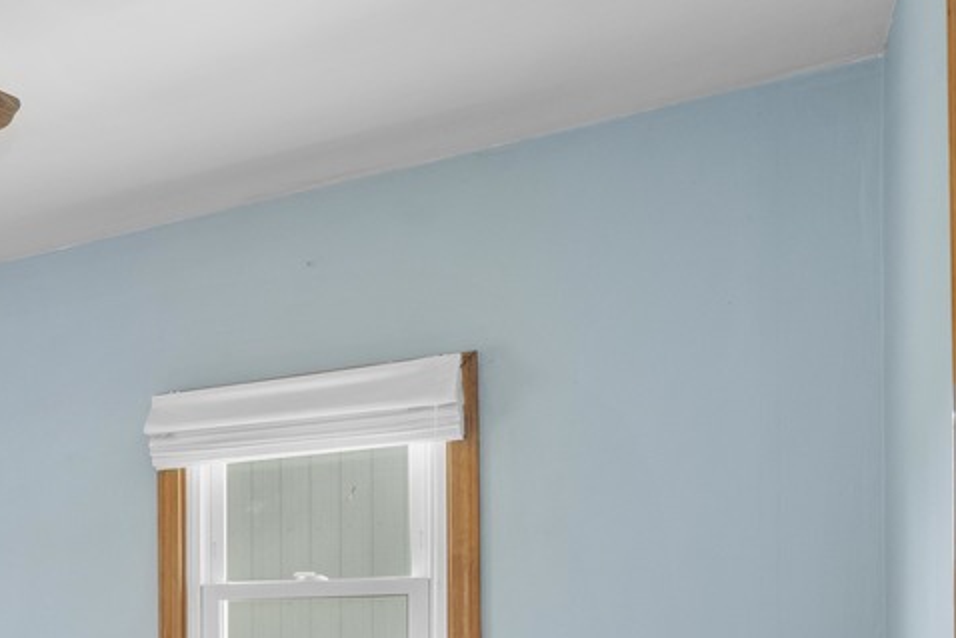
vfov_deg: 28.7
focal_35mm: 44
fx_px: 1169
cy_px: 632
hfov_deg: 31.0
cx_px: -373
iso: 400
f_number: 10
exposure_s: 1/3
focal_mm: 13
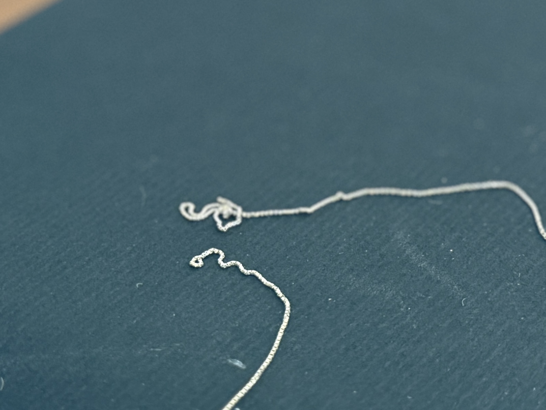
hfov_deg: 71.6
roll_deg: +4.5
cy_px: 205
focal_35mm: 24
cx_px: 273
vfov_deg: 56.8
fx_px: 379
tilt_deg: -40.8
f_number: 1.78
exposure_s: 1/60
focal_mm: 6.76
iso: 800
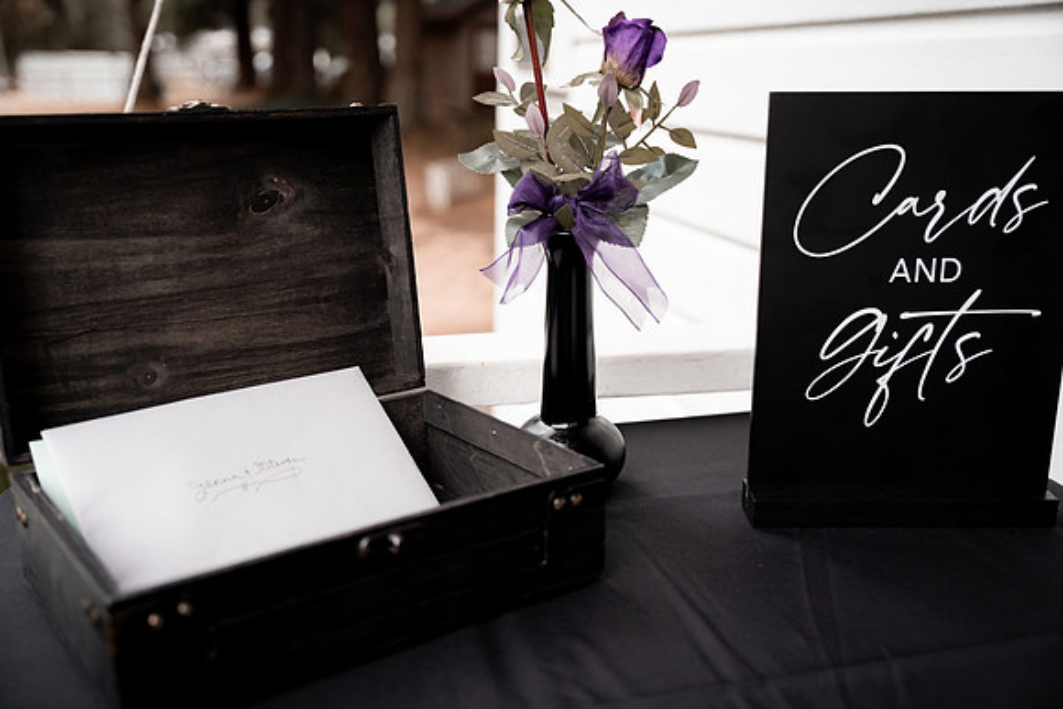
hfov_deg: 54.4
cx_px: 532
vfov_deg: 37.9
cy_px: 354
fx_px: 1034
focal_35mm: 35
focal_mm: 35
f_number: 2.8
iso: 1000
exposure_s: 1/1000
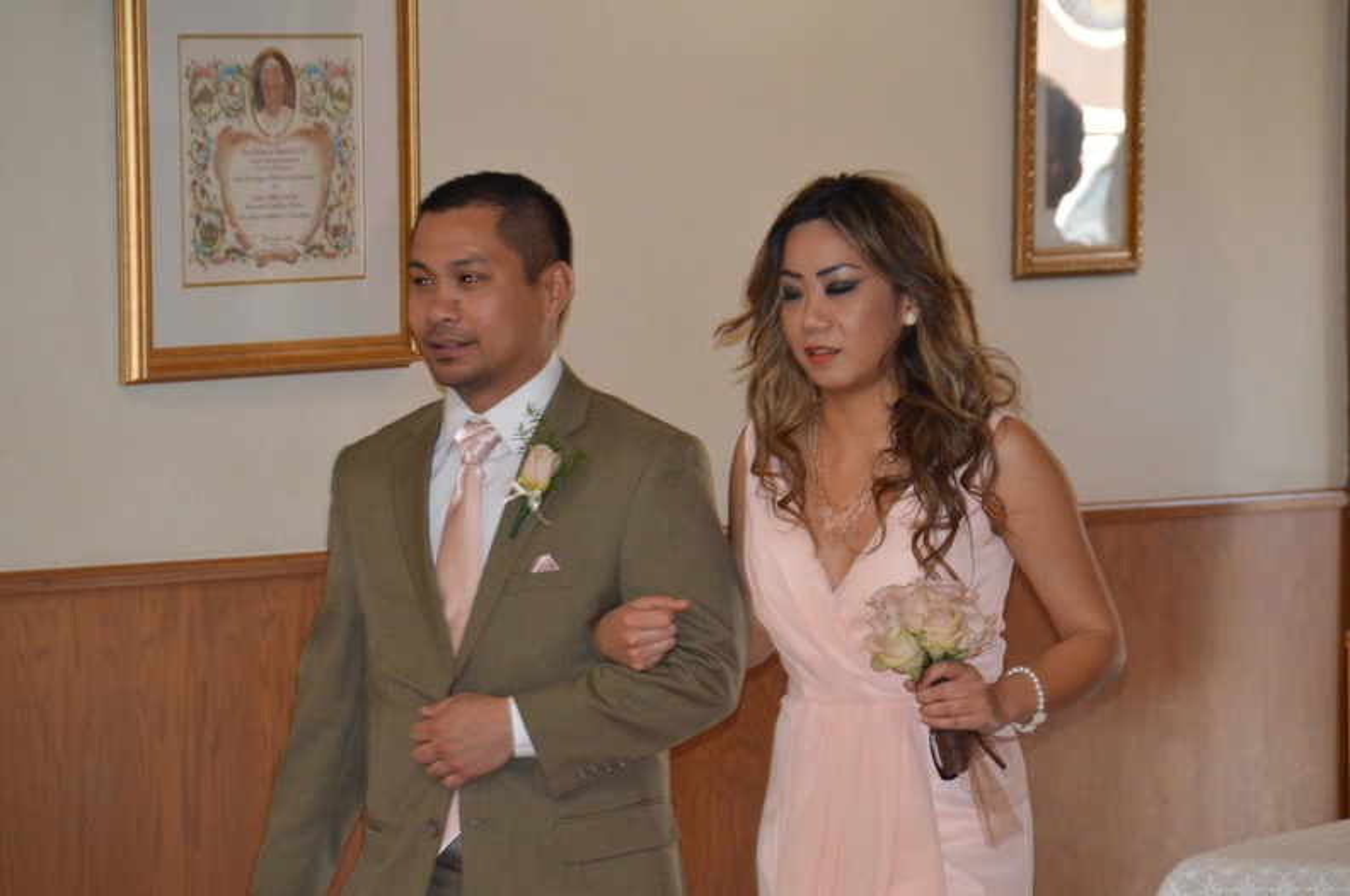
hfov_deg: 6.9
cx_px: 675
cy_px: 448
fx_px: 11236
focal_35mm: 300
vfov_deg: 4.6
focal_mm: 200
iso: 1000
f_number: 5.6
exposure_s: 1/60
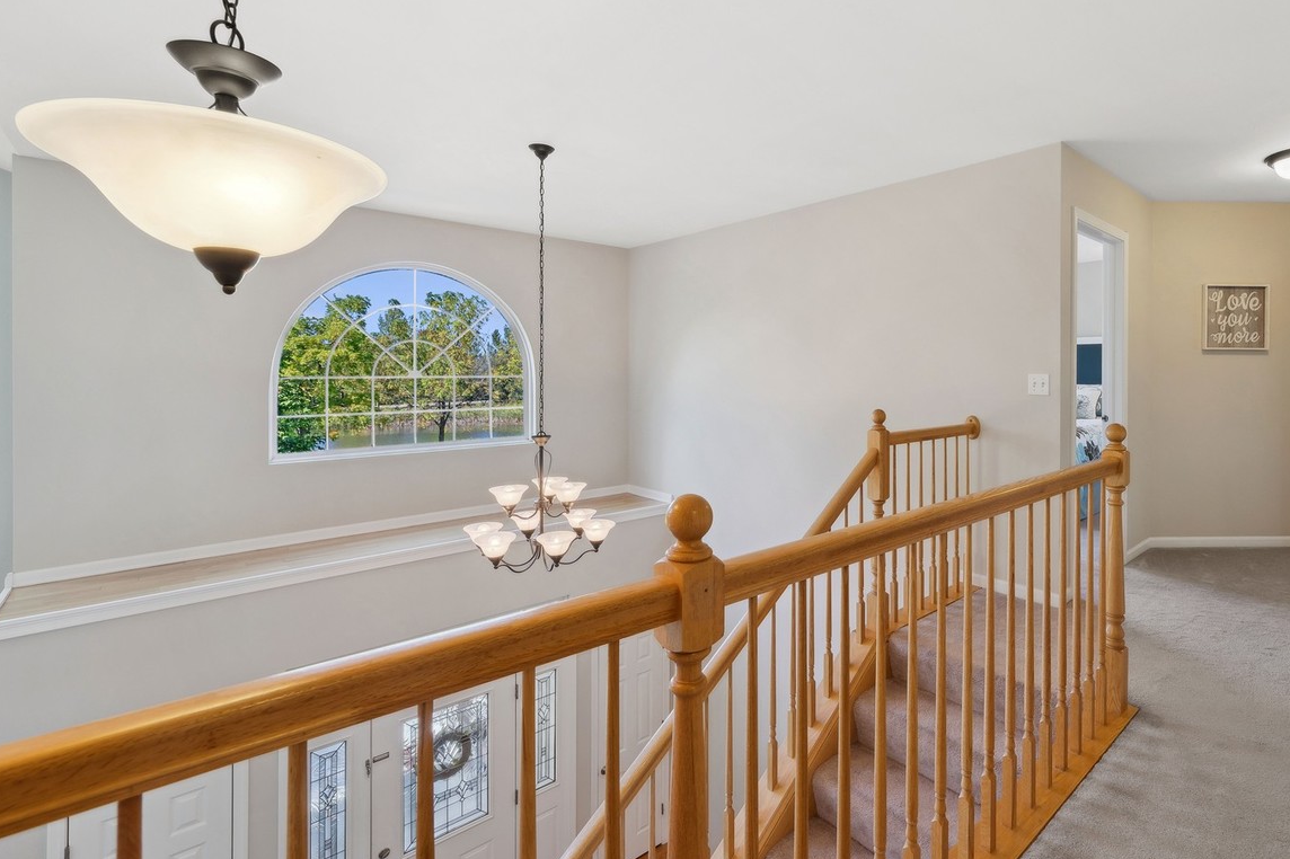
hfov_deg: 91.2
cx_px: 815
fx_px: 609
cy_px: 371
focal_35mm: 17
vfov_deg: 70.1
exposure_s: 1/20
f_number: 8
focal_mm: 12
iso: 400
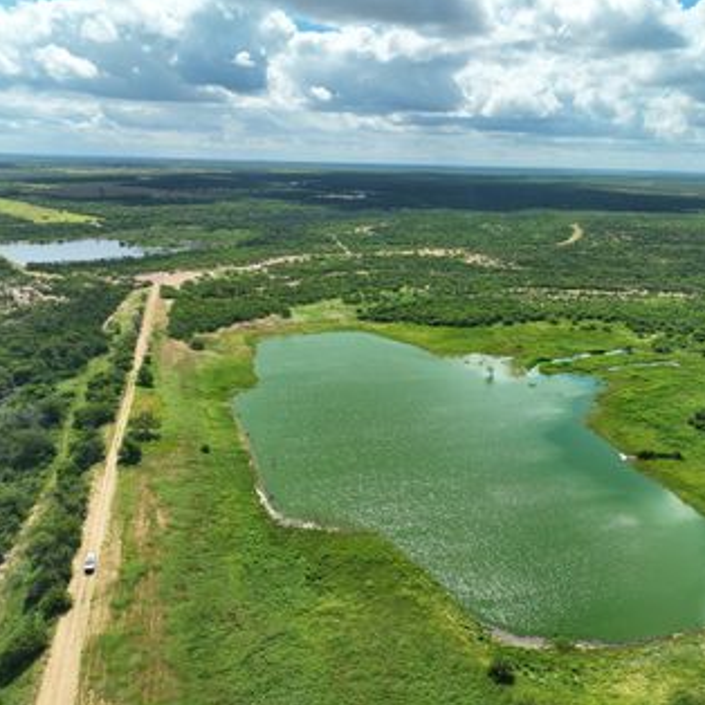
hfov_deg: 55.4
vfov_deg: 55.6
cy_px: 350
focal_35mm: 29
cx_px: 409
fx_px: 668
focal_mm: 12.29
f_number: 2.8
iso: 160
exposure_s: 1/200
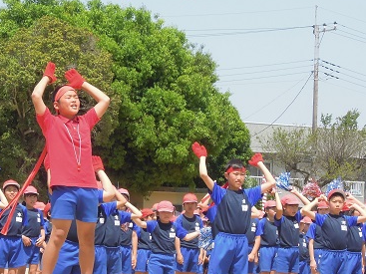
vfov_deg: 8.3
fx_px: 1881
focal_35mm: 178
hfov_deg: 11.1
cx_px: 43
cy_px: 141
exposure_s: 1/400
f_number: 5.5
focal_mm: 17.9
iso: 160
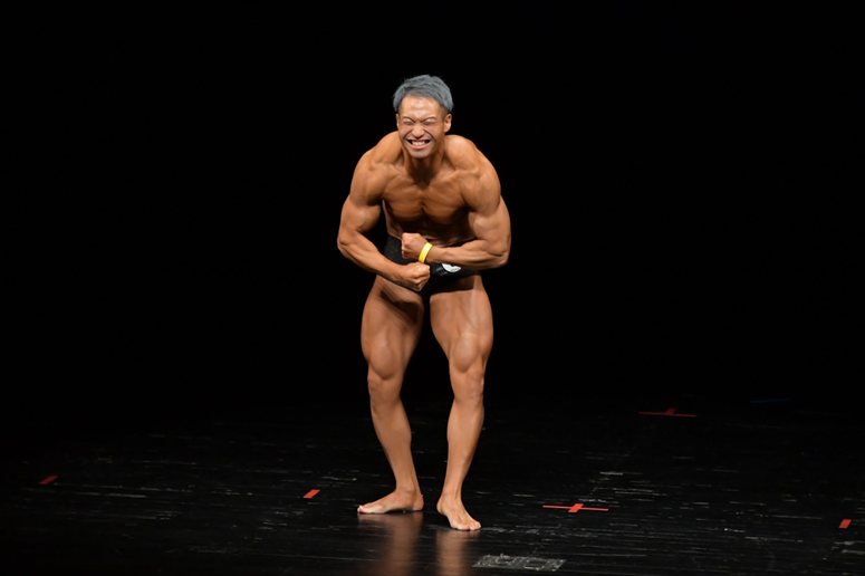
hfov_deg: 6.9
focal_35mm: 300
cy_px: 288
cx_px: 432
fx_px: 7205
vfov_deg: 4.6
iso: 3200
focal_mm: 200
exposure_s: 1/400
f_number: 5.6
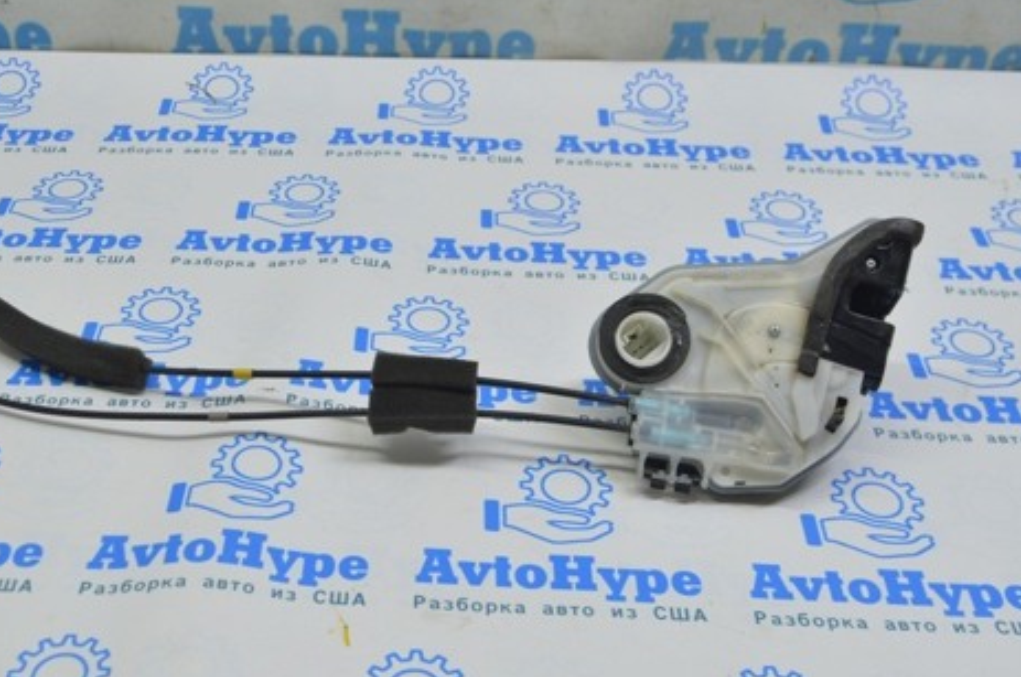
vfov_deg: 28.1
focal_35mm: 48
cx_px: 357
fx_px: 1350
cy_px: 374
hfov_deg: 41.0
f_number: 5.6
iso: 400
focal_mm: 23
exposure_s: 1/40
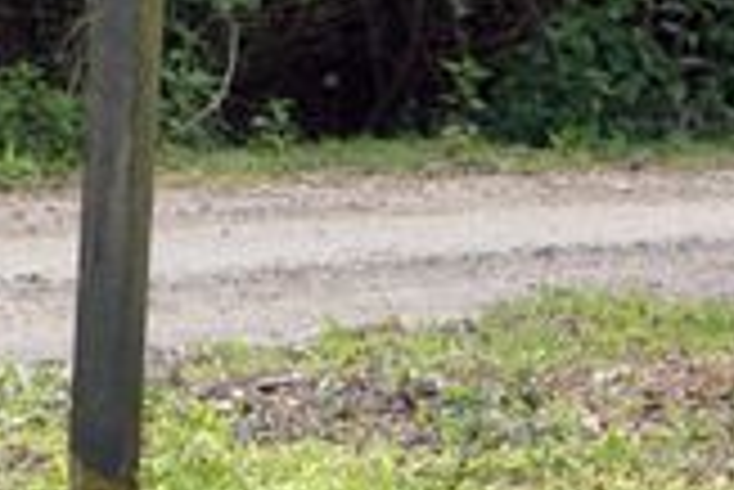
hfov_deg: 1.1
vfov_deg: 0.7
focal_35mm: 1881
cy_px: -142
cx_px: 32
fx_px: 38385
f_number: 4
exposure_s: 1/1000
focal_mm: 220
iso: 800
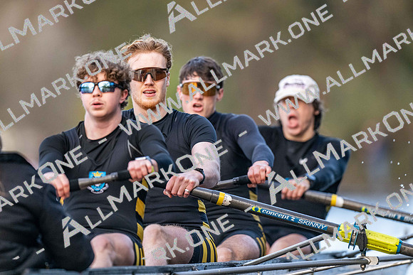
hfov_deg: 3.4
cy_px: 138
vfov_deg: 2.3
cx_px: 206
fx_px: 6885
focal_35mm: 600
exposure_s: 1/2500
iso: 4000
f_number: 4
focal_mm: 600
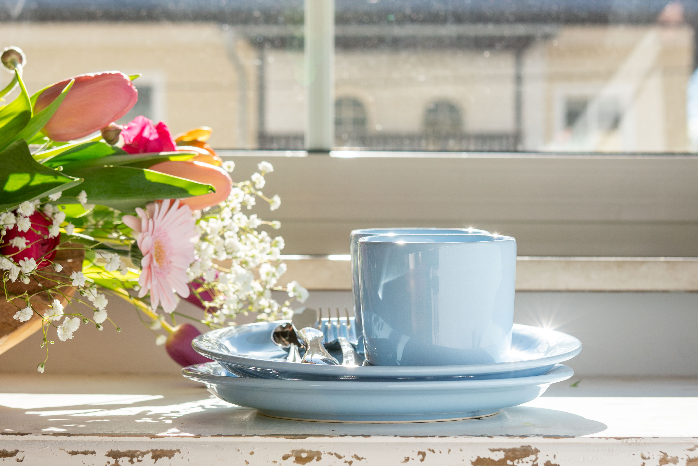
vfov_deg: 21.6
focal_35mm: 63
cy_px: 231
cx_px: 278
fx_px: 1222
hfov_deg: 31.8
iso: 100
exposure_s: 1/320
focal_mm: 35
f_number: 5
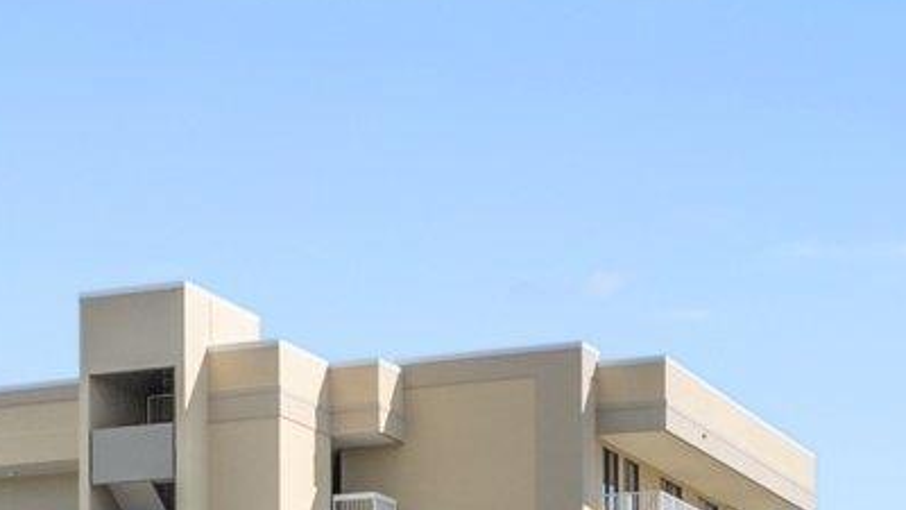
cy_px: 934
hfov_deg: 17.6
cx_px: -52
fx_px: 2835
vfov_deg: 9.7
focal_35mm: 118
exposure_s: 1/400
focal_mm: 8.38
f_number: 2.8
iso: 100
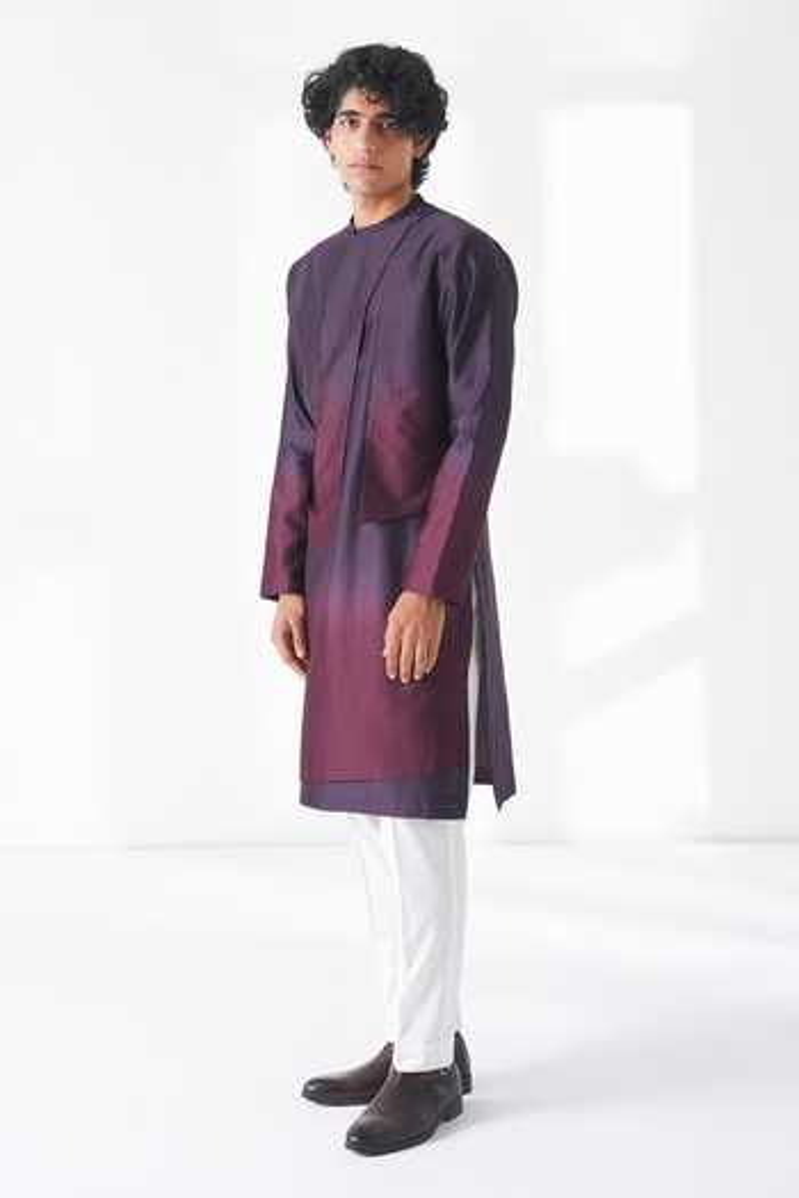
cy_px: 599
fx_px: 1631
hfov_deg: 27.5
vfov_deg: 40.3
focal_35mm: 49
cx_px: 400
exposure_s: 1/160
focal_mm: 49
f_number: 8
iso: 320
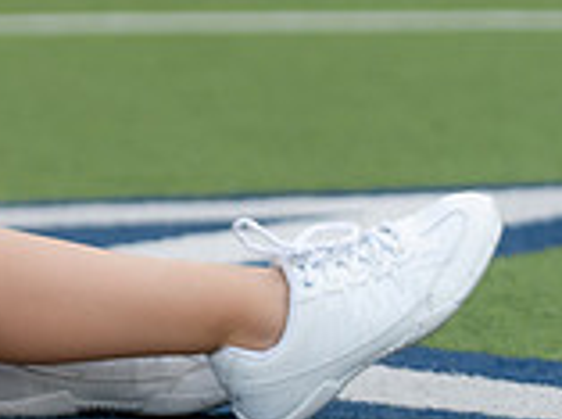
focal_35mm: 452
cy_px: 21
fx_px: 7322
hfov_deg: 4.3
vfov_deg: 3.3
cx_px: -639
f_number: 2.8
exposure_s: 1/320
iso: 100
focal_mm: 91
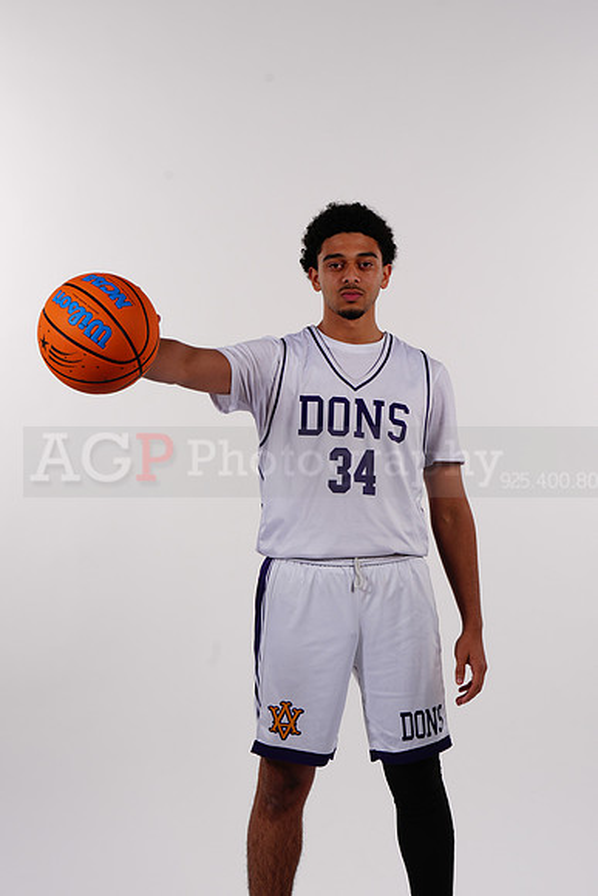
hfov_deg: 12.7
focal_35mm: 108
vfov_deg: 18.9
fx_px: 2689
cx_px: 299
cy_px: 448
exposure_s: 1/500
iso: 200
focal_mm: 108
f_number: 10
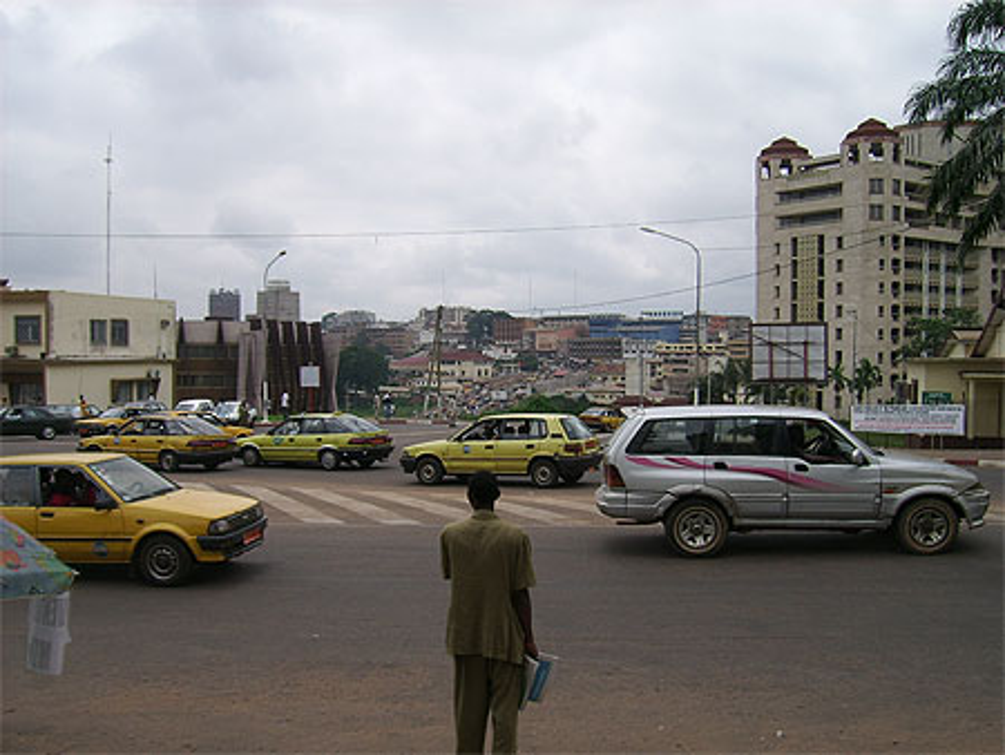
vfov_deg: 40.7
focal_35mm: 35
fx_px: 1017
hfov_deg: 52.6
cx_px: 502
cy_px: 378
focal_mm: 5.95
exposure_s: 1/420
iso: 50
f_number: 5.8
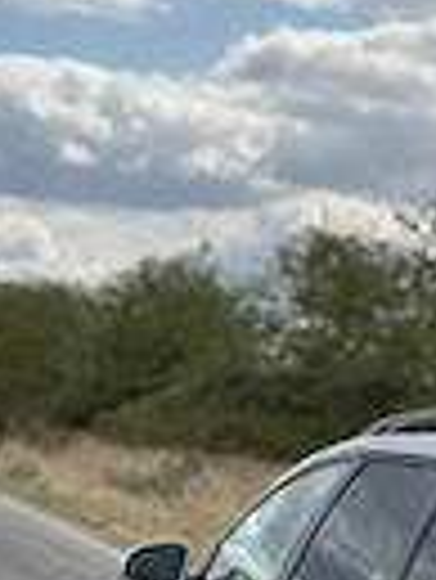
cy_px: 508
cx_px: 647
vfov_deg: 13.1
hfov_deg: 9.7
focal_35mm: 149
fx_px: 2498
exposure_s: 1/4587
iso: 64
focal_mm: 6.76
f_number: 1.78
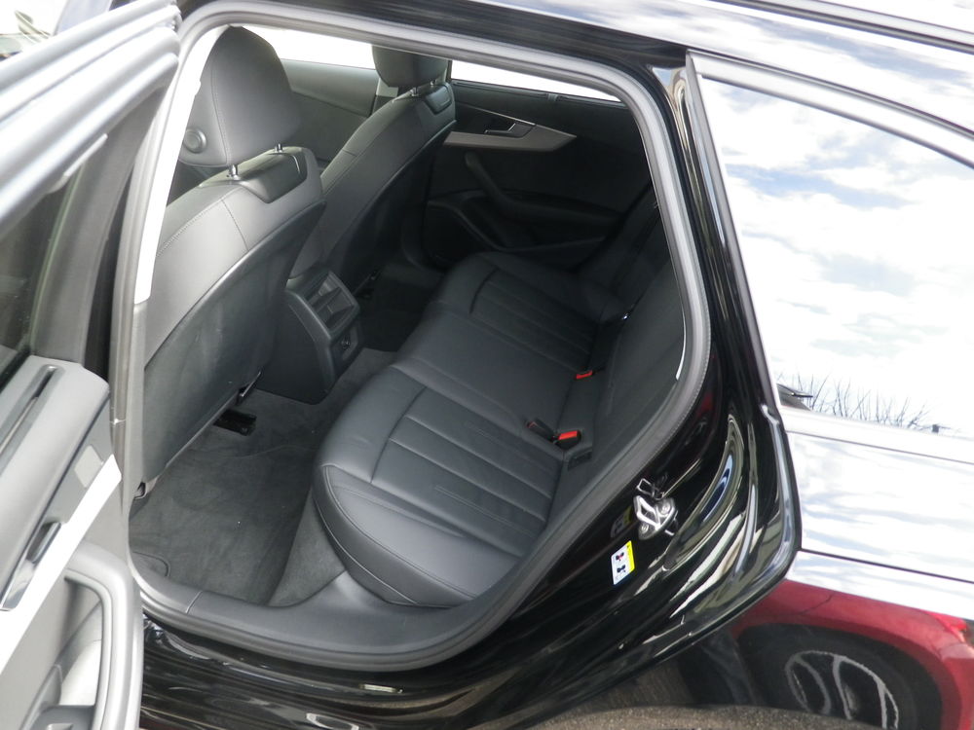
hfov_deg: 69.4
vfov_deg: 54.9
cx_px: 487
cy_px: 365
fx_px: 703
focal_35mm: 25
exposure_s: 1/50
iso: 160
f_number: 3.5
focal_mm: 4.5
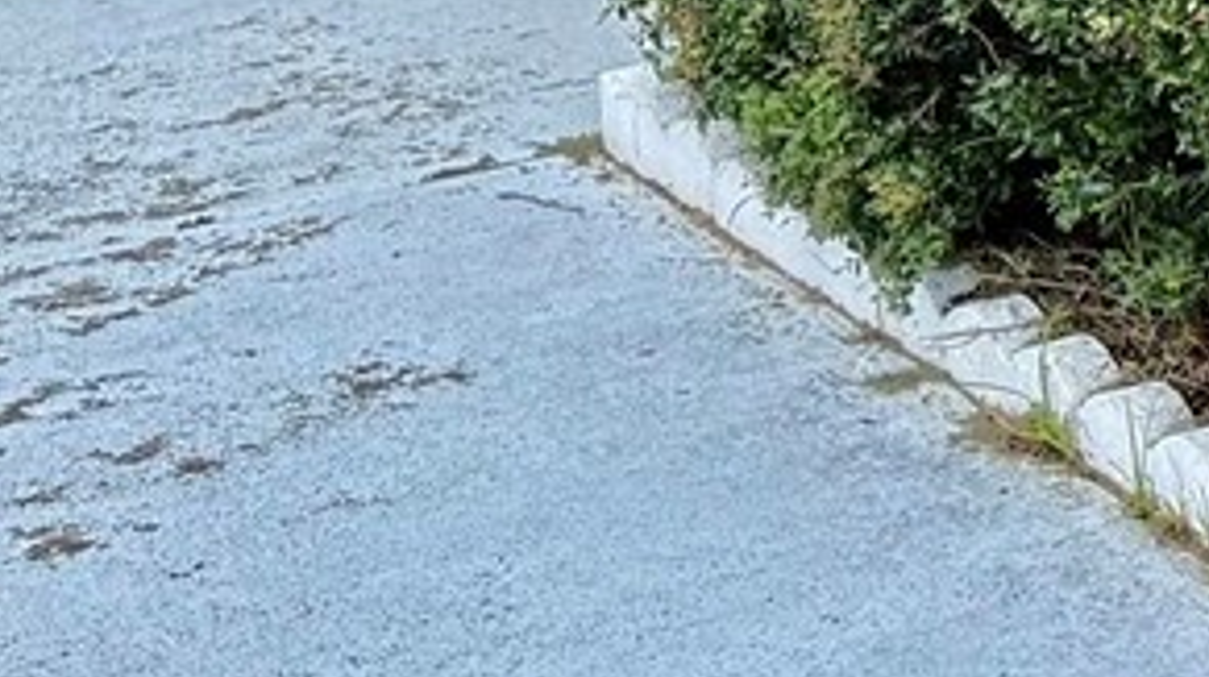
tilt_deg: -0.3
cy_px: -1084
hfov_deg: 12.3
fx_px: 4612
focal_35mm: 144
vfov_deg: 7.7
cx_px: 2788
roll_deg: -0.8
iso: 100
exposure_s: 1/1653
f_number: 1.78
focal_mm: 6.76
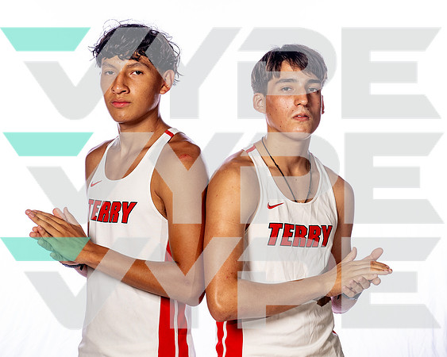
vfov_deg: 19.4
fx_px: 1043
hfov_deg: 24.2
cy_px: 178
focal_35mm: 79
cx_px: 224
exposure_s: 1/250
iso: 250
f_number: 8
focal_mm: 70
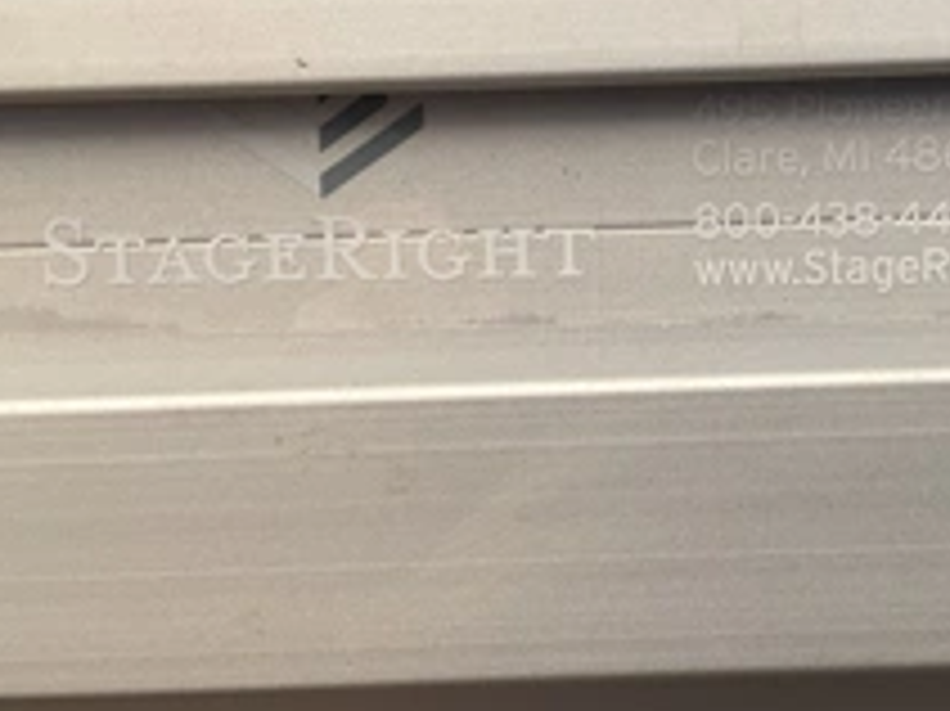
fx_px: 1509
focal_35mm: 55
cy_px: 284
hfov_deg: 34.6
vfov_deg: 26.5
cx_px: 635
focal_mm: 3
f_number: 1.8
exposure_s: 1/122
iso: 20
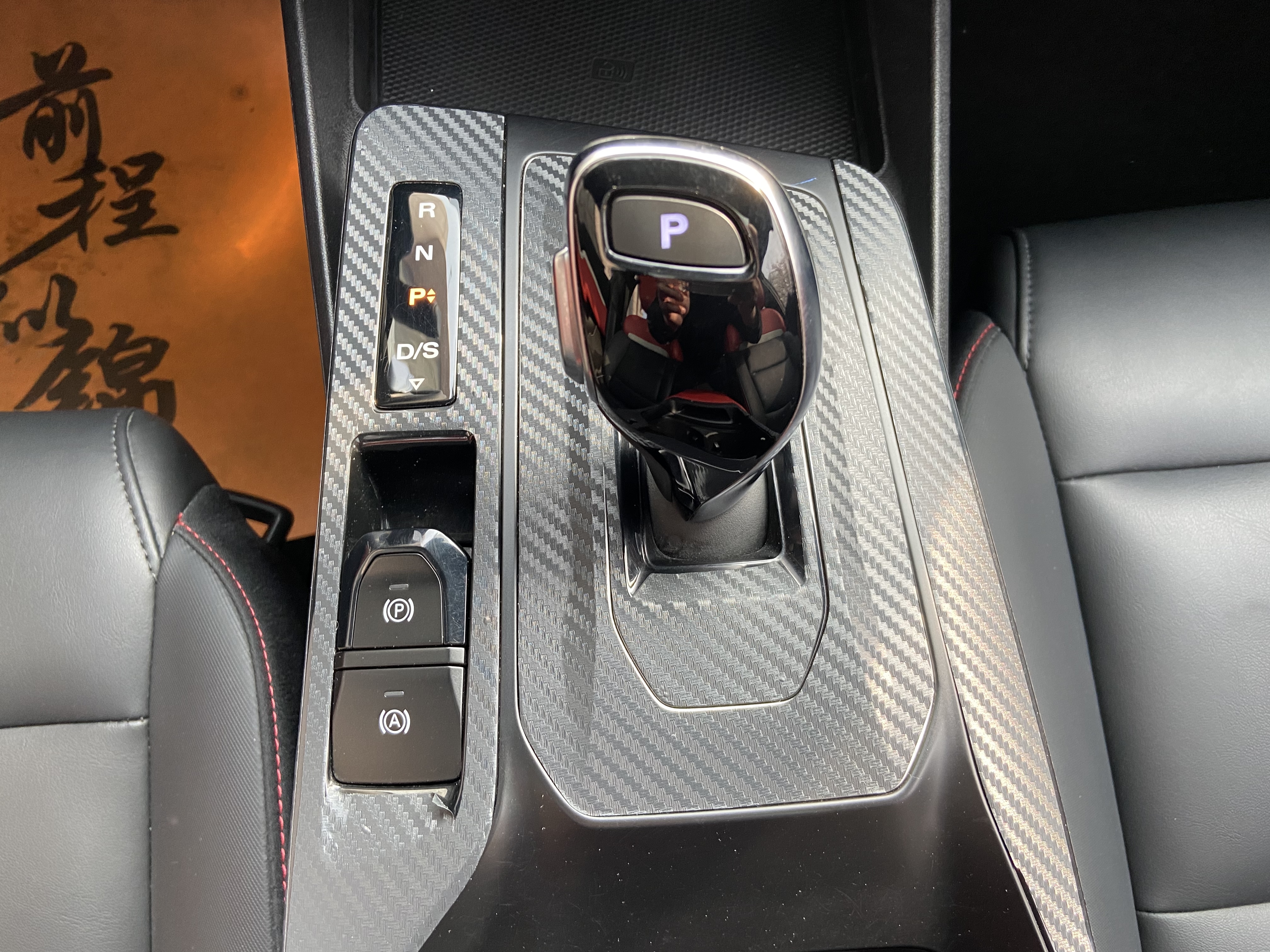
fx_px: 954
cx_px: 635
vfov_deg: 53.1
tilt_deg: -69.1
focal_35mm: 26
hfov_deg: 67.3
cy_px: 476
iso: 125
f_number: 1.8
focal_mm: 4.25
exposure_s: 1/91
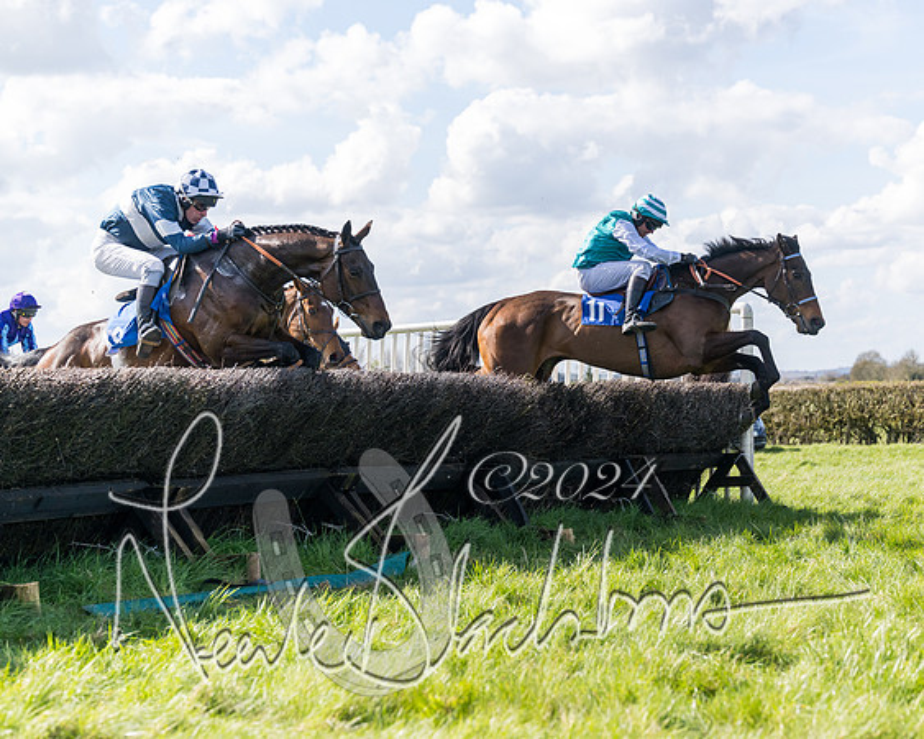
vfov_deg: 19.4
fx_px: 2155
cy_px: 370
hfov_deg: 24.2
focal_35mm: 79
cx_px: 554
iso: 400
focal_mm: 70
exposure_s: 1/2500
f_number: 4
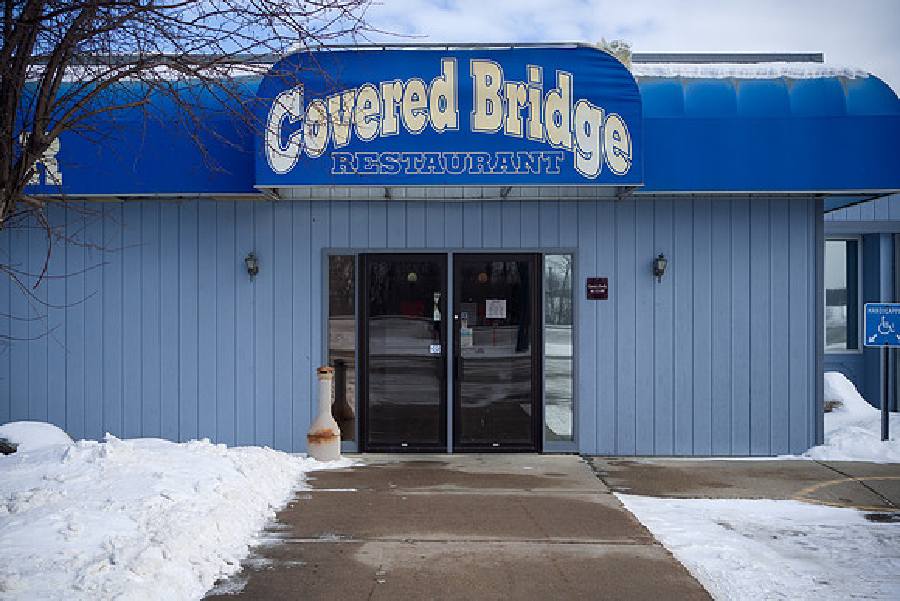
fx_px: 929
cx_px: 436
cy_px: 316
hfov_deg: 51.7
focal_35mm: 37
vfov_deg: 35.8
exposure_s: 1/1250
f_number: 4.5
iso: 200
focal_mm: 35
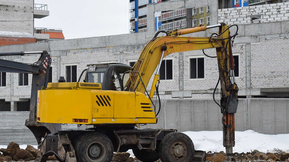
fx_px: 559
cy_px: 88
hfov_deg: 29.0
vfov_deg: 16.5
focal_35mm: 73
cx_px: 144
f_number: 8
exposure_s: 1/250
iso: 250
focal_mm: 46
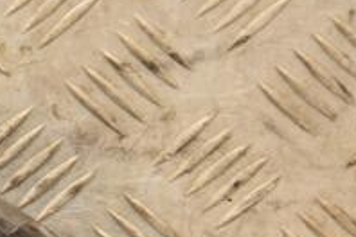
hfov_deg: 5.3
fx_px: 3822
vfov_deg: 3.6
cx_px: -162
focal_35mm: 387
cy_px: 250
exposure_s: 1/100
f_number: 5.6
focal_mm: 85
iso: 800
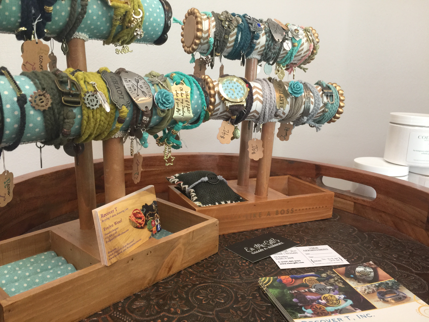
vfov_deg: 48.2
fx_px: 359
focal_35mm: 29
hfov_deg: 61.7
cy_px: 161
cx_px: 214
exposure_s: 1/15
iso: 50
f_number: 2.2
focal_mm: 4.15
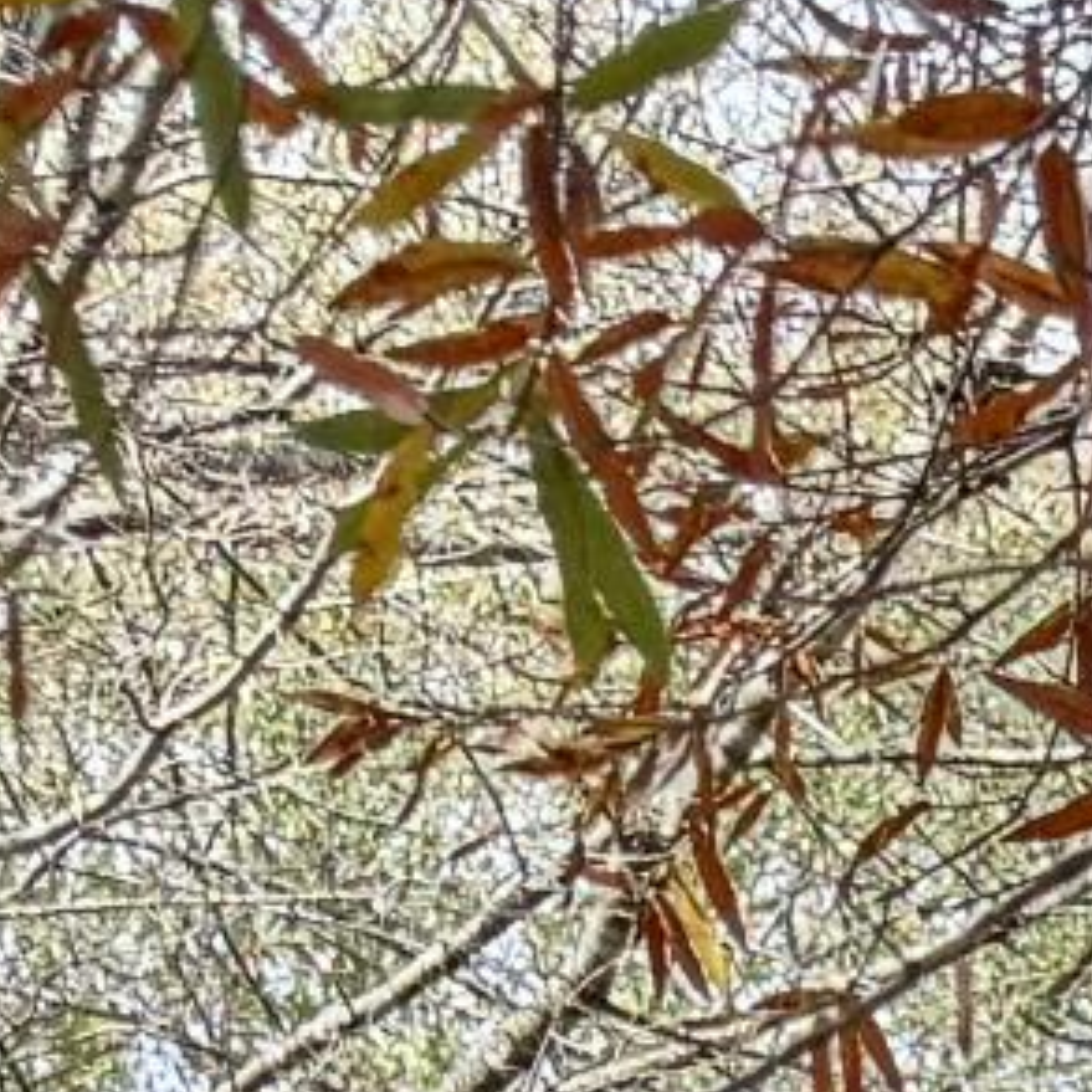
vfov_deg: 6.6
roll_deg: +0.2
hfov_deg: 7.0
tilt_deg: +14.1
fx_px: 7745
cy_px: 4137
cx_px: 3604
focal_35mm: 217
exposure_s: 1/330
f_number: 1.78
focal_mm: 6.76
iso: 100
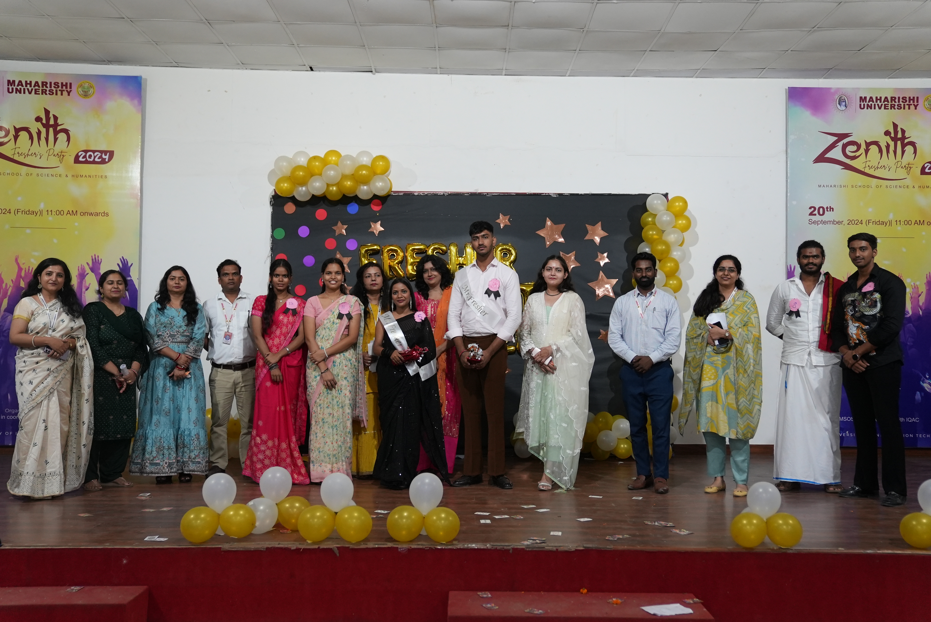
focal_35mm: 37
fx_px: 957
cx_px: 466
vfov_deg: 36.0
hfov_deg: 51.9
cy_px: 311
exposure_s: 1/320
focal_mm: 37
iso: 3200
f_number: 2.8
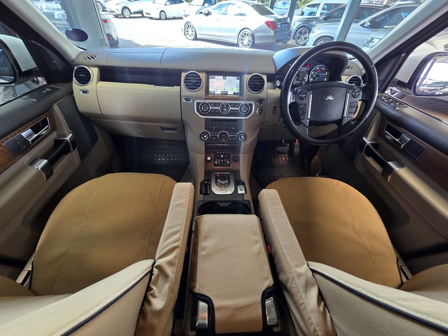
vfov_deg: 89.9
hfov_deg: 106.2
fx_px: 168
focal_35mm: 13
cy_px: 168
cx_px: 224
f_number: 2.2
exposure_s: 1/50
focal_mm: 2.2
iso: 160
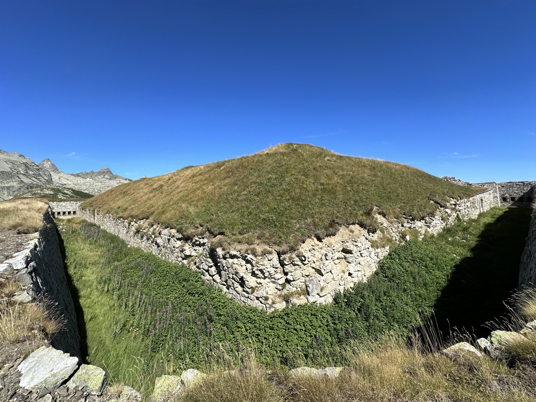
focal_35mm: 14
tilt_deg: -0.7
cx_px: 268
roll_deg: +1.5
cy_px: 201
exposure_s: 1/1916
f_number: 2.2
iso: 40
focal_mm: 2.22
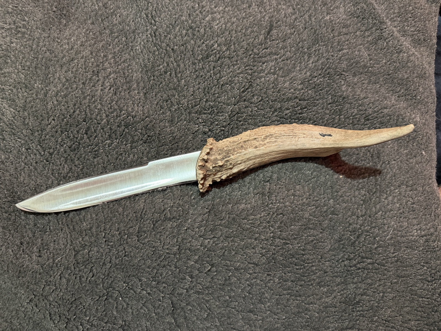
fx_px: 306
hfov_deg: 71.6
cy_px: 166
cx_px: 220
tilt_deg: -72.5
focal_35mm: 24
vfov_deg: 56.8
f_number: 1.78
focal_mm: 6.76
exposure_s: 1/30
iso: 800
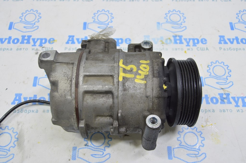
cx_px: 123
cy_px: 82
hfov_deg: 57.3
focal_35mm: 33
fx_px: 225
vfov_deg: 39.9
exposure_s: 1/20
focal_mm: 22
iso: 400
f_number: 5.6
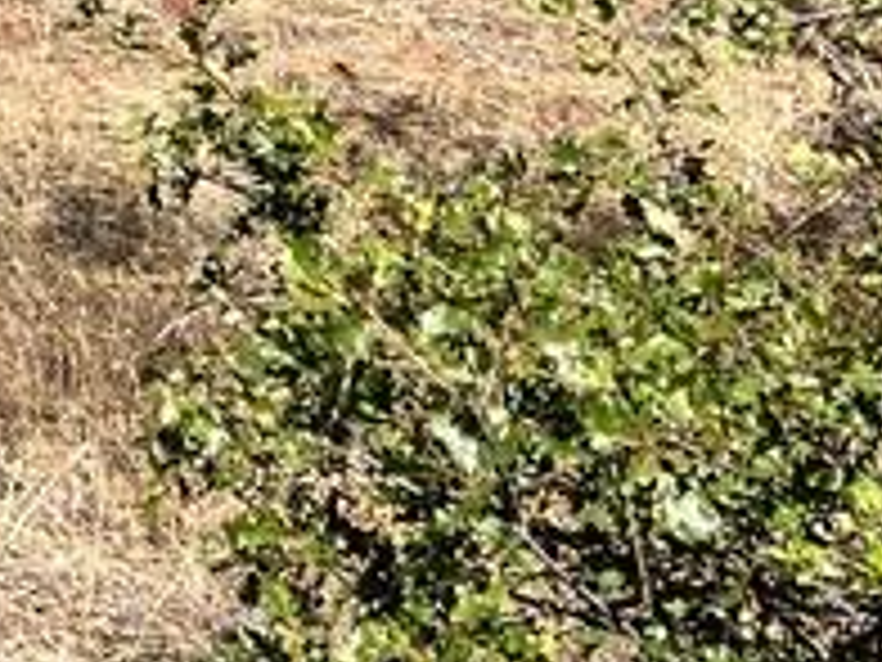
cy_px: -752
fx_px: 3465
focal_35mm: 136
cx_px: -1080
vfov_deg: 9.9
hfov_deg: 12.2
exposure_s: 1/2513
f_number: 1.5
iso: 50
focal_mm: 5.7
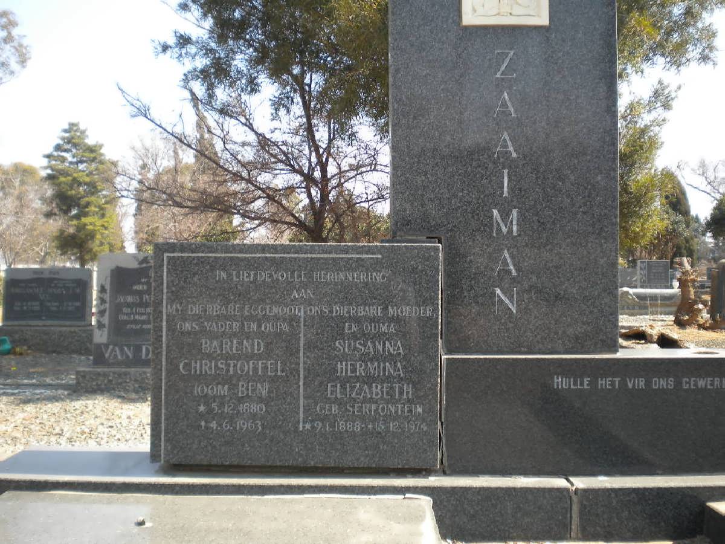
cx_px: 362
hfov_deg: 45.8
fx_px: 859
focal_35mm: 41
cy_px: 272
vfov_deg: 35.1
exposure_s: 1/140
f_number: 4.9
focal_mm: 7.4
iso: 80
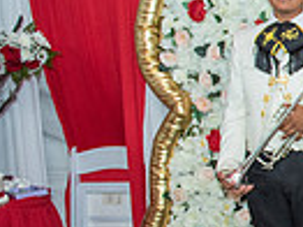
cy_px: 149
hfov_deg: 15.4
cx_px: 606
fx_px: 892
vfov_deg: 14.5
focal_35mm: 102
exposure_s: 1/160
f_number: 3.2
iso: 800
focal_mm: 24
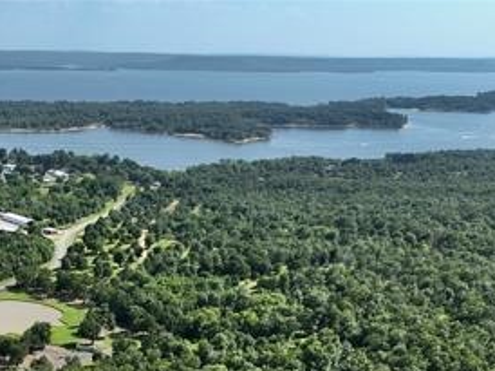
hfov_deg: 31.7
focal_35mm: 56
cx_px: -4
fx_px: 800
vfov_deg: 24.0
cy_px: 432
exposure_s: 1/1600
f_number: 2.8
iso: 130
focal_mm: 12.29
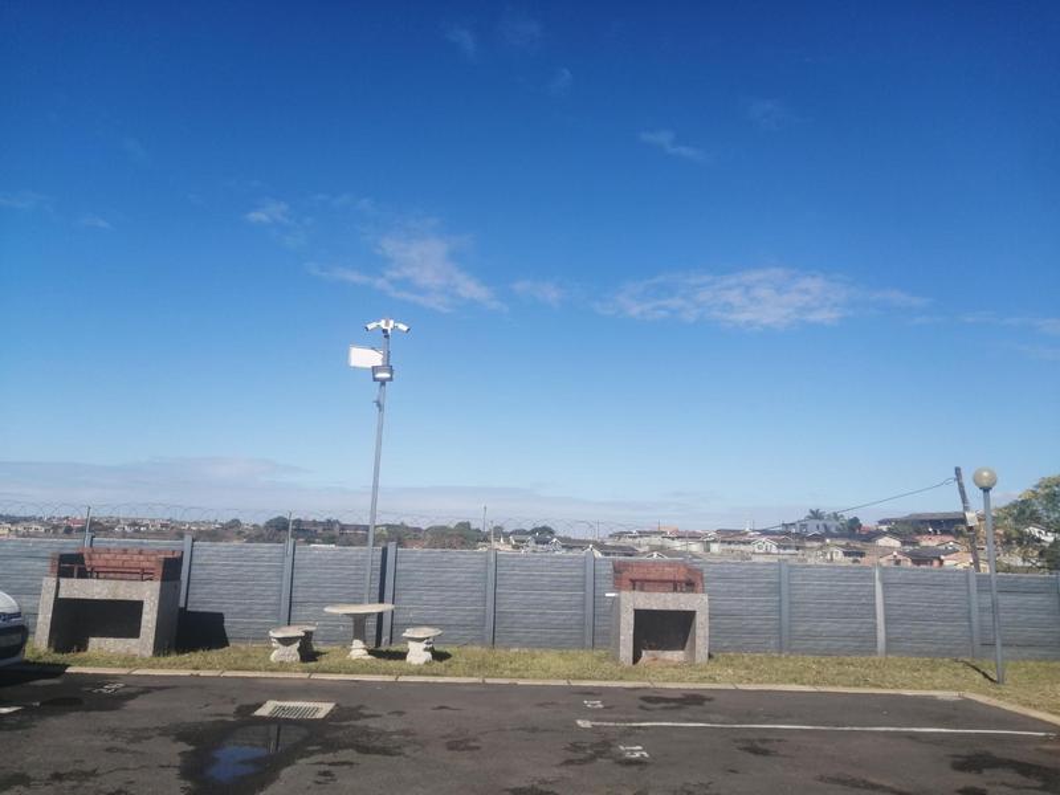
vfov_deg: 51.4
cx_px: 530
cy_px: 398
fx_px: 827
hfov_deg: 65.3
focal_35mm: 27
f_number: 1.8
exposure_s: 1/1412
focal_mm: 3.62
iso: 50
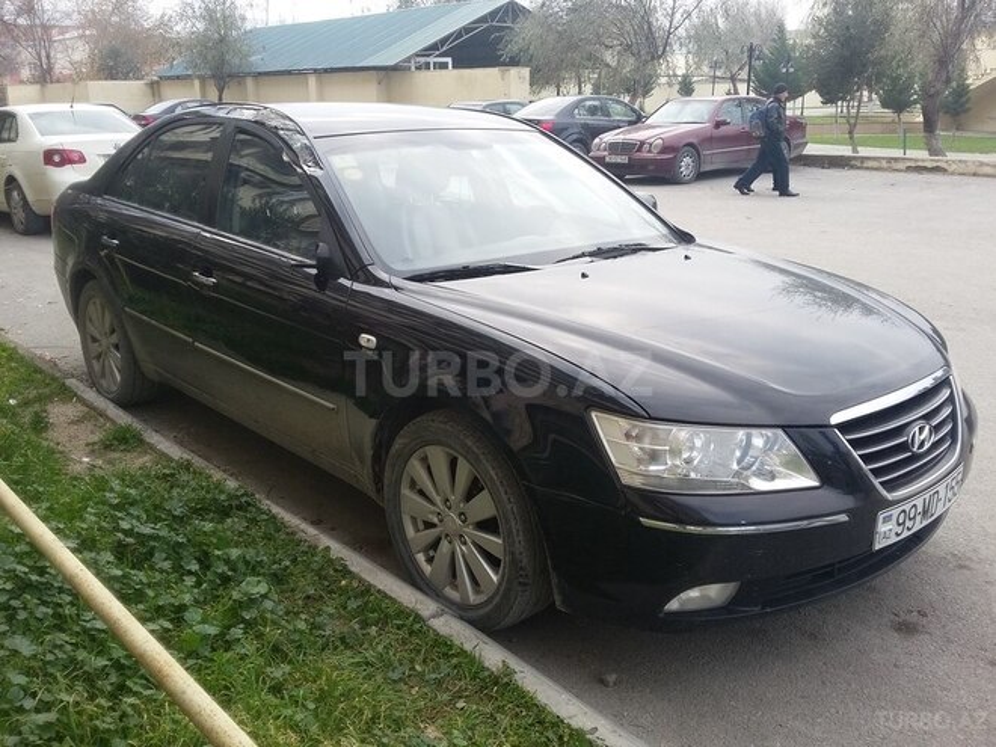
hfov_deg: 58.4
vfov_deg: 45.4
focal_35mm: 31
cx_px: 498
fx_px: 892
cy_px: 374
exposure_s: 1/179
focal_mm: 3.3
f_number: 2.2
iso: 50
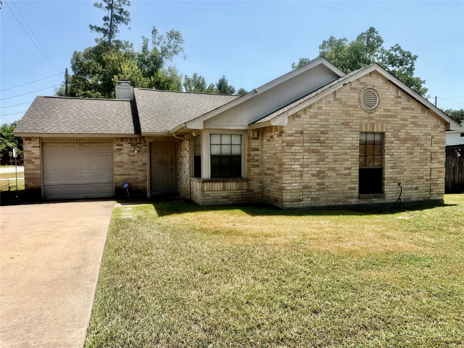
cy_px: 174
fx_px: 322
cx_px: 232
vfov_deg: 56.8
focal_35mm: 24
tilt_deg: -2.6
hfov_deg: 71.6
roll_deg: +1.0
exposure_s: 1/3953
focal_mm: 6.76
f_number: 1.78
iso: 80
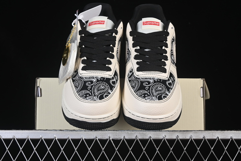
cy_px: 80
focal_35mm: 75
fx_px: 502
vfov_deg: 18.2
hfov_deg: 27.0
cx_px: 120
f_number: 8
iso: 160
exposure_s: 1/80
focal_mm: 50
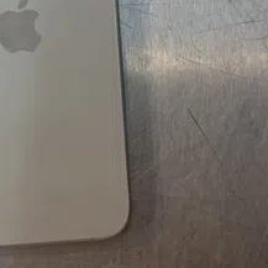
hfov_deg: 16.6
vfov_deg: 16.5
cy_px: 20
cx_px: 59
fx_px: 911
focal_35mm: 104
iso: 80
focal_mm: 6.76
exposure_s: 1/100
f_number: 1.78
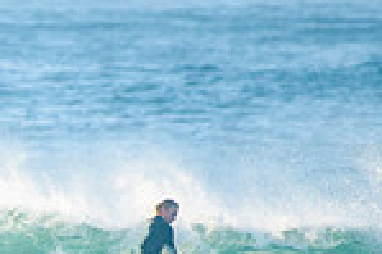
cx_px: -141
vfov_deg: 0.7
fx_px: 20690
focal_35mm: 1952
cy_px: 355
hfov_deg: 1.1
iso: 450
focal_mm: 500
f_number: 5.6
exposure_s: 1/1600
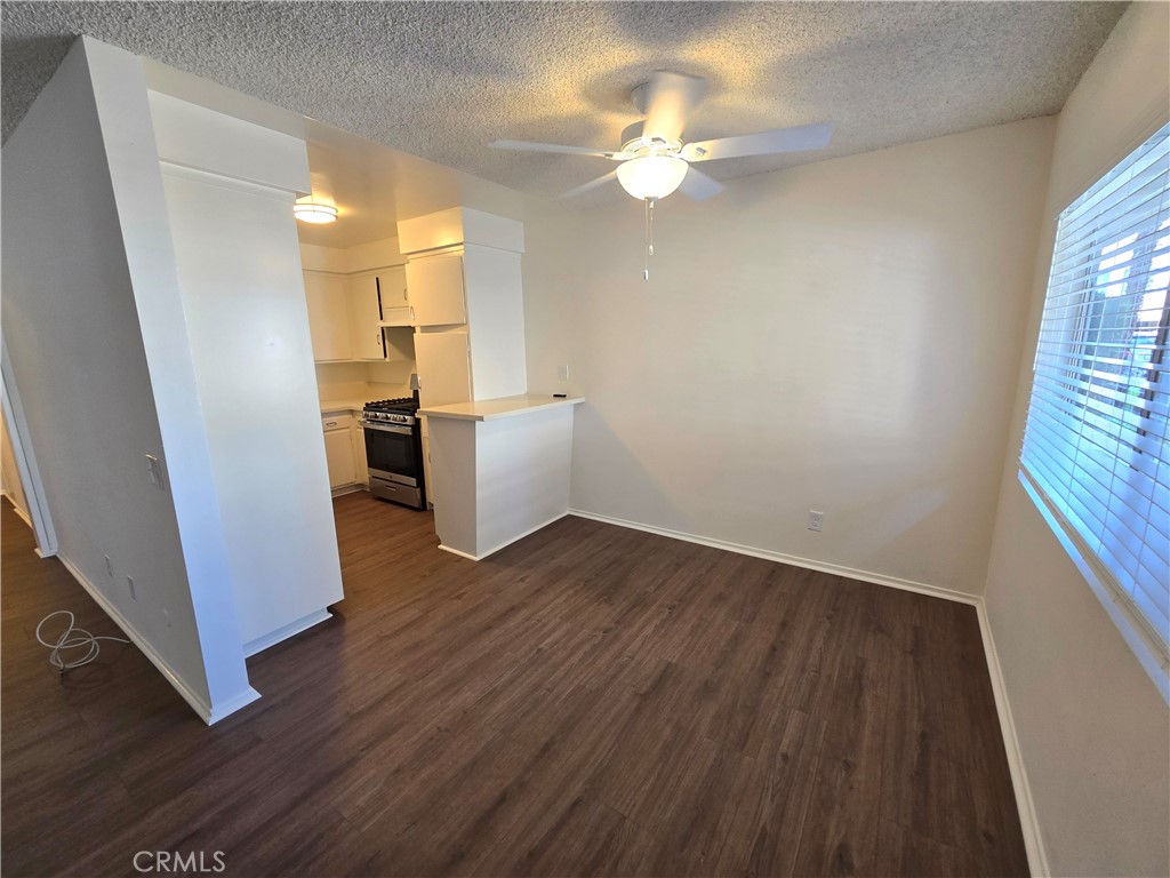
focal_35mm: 13
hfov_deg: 106.2
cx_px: 585
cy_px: 439
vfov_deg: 89.9
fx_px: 439
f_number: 2.2
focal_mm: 2.2
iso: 125
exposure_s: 1/60
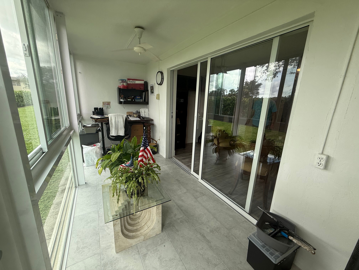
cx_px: 180
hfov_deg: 102.1
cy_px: 135
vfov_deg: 85.7
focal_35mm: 14
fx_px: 145
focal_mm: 2.22
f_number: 2.2
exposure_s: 1/103
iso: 50
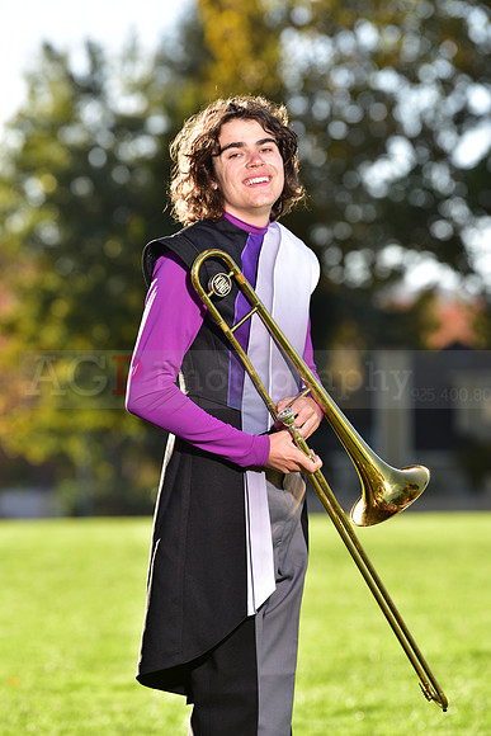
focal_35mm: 200
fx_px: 4089
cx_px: 246
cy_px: 368
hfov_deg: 6.9
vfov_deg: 10.3
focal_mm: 200
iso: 80
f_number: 5
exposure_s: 1/200
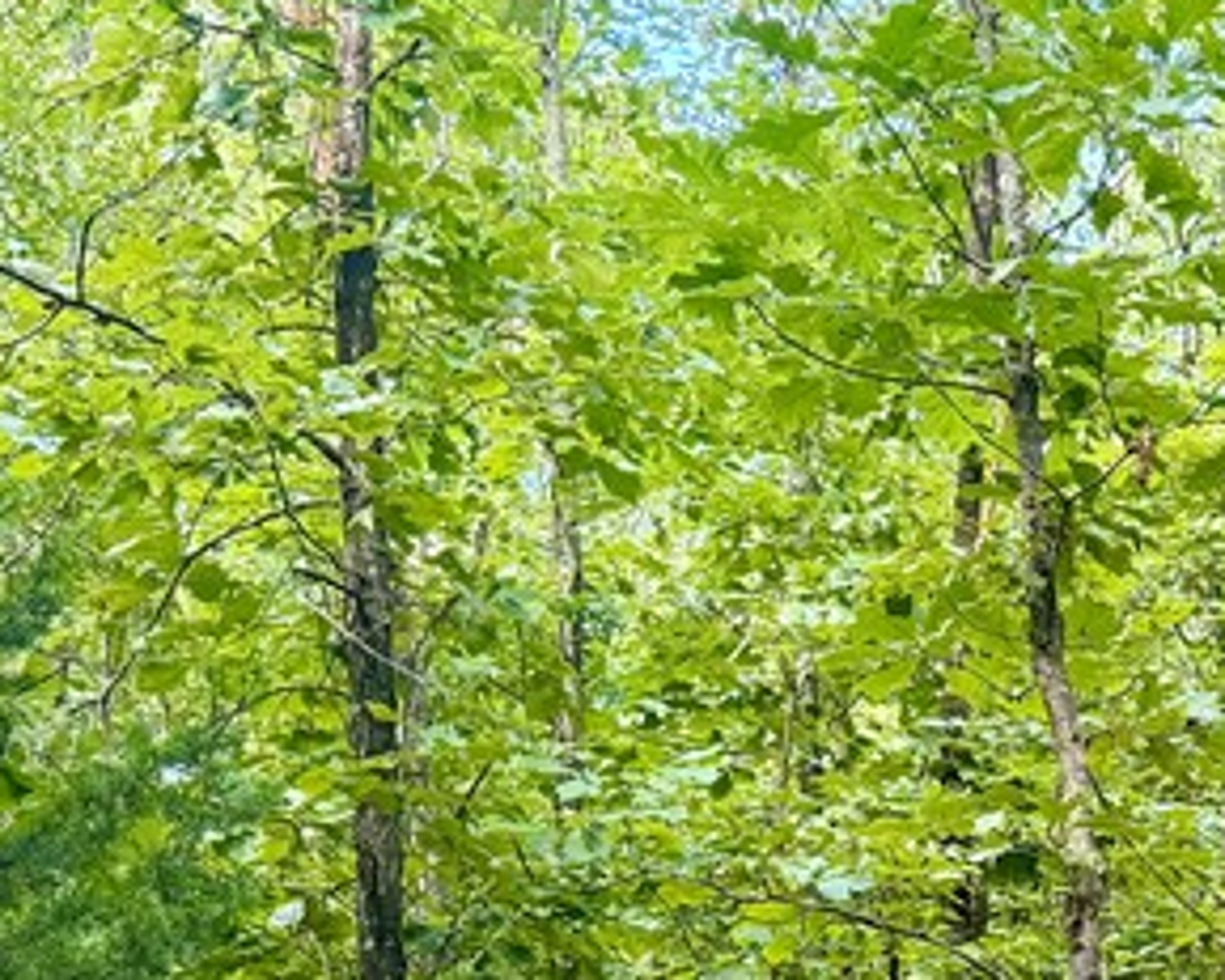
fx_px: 3008
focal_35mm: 83
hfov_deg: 21.4
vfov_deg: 18.1
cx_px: 1458
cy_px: 963
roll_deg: +5.6
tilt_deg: +14.4
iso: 200
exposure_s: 1/147
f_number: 1.78
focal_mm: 6.76
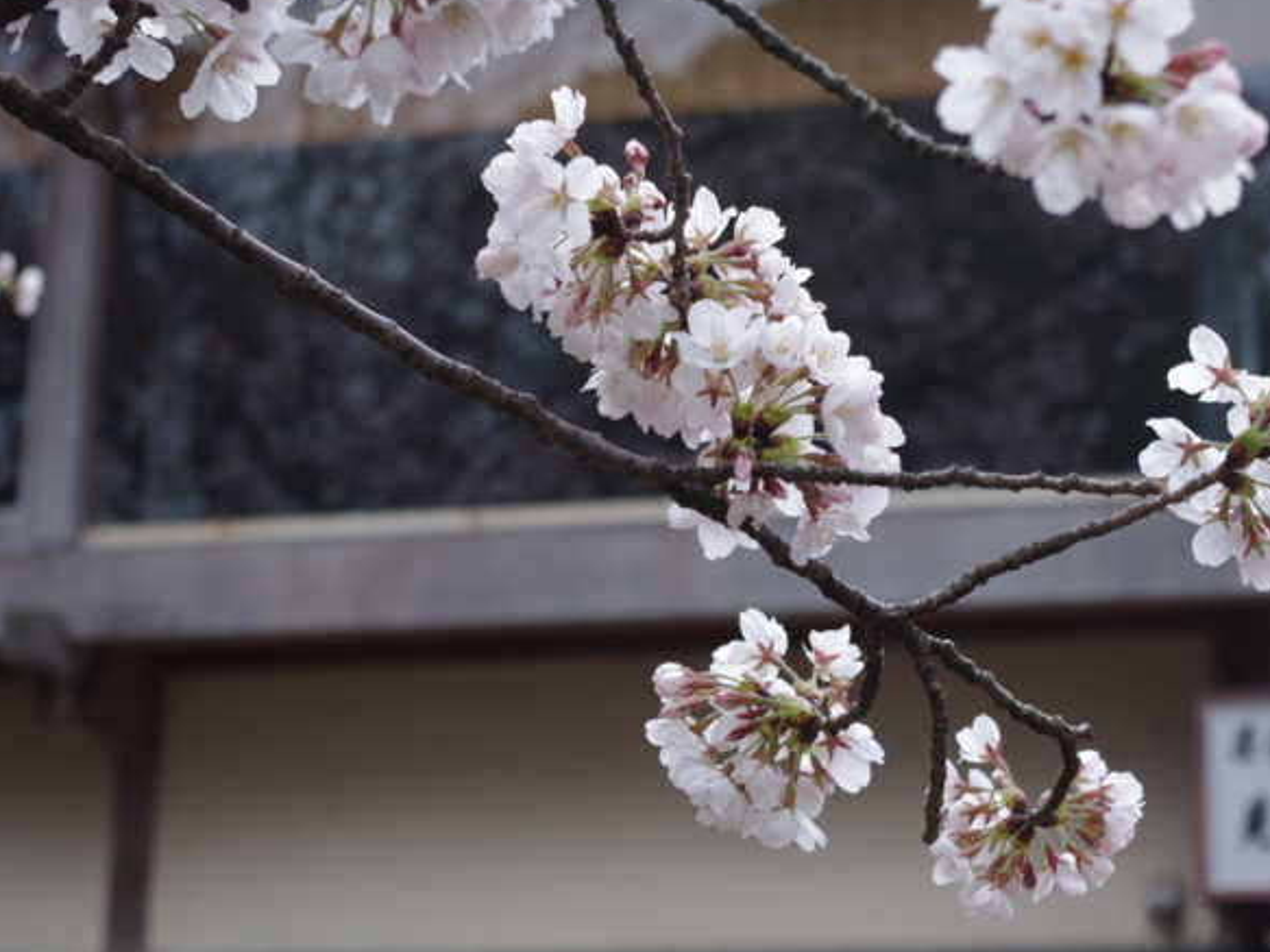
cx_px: 728
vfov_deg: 13.7
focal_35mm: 108
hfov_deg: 18.2
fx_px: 3962
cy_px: 493
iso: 200
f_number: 7.1
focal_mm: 55
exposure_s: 1/100
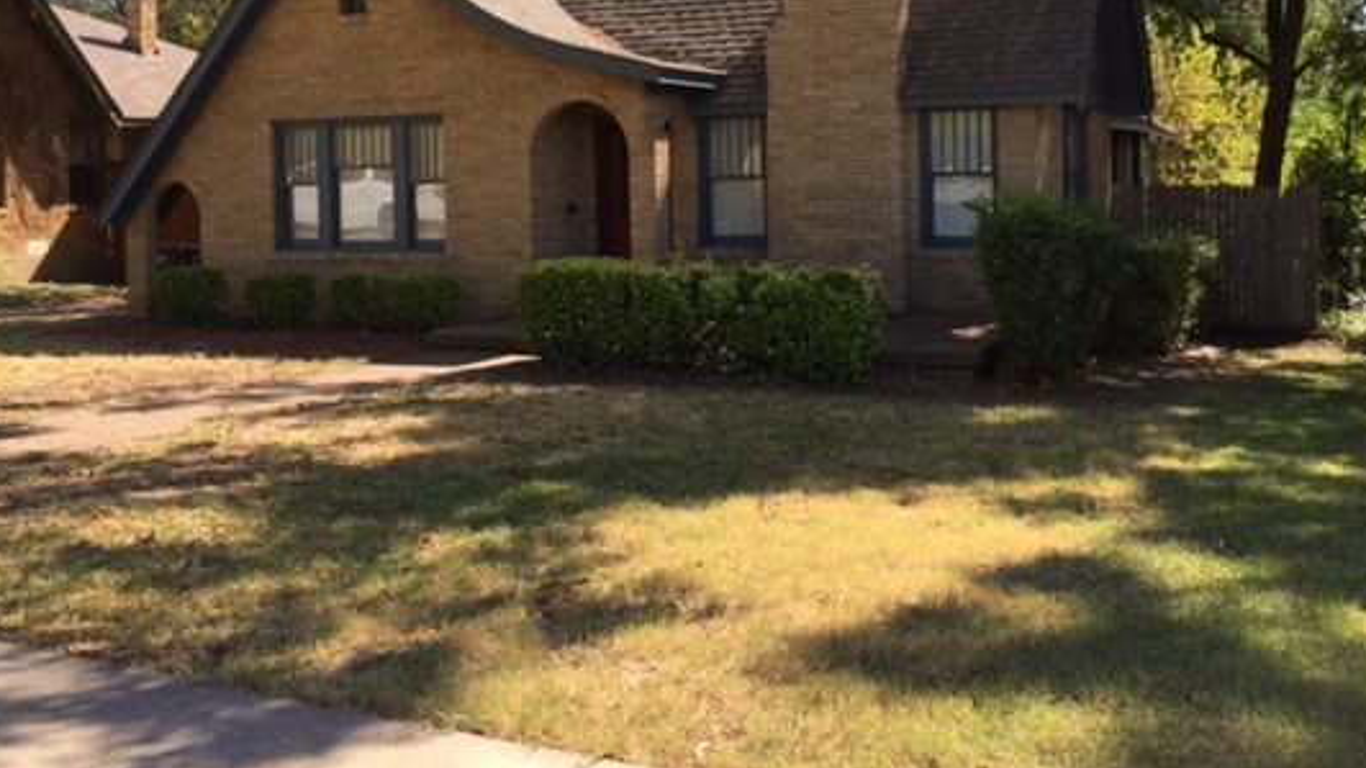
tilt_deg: -0.4
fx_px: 1376
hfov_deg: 52.8
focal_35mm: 38
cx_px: 727
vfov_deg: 30.7
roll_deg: +0.5
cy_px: 198
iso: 32
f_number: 2.2
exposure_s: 1/706
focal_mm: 4.15
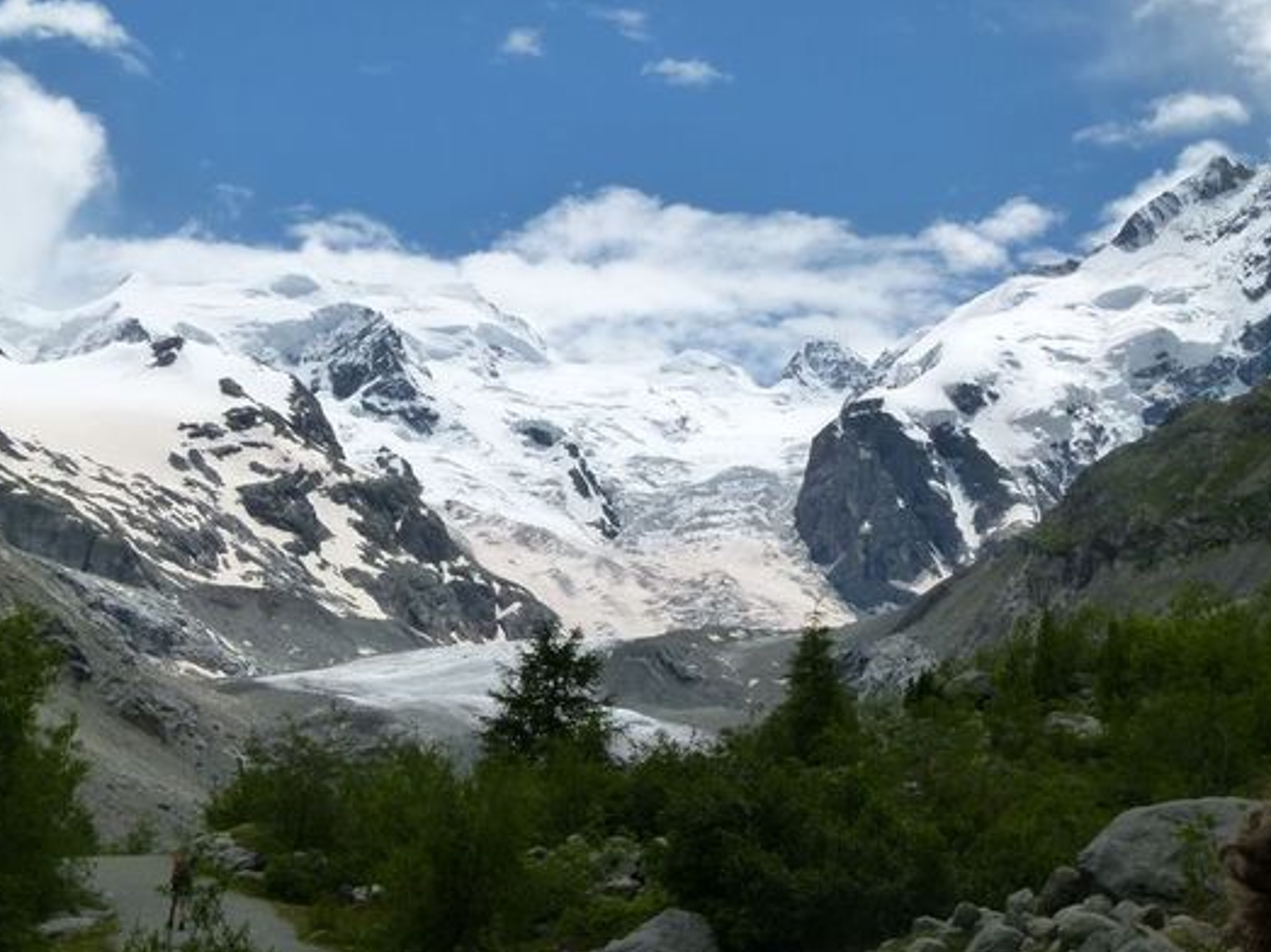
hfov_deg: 27.8
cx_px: 654
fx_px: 2570
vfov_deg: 21.0
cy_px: 427
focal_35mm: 70
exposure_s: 1/2000
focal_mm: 11
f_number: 5
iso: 160
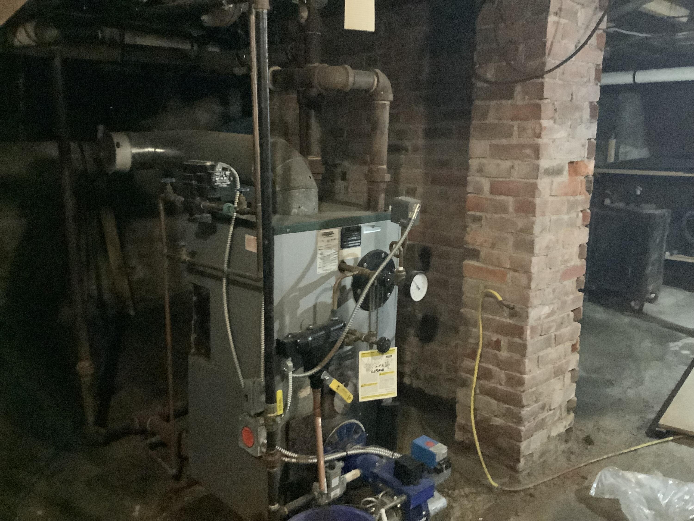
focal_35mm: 31
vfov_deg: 45.4
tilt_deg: -11.2
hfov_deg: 58.4
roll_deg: -1.9
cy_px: 260
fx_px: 622
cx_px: 347
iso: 800
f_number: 2.4
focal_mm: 3.3
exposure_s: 1/17
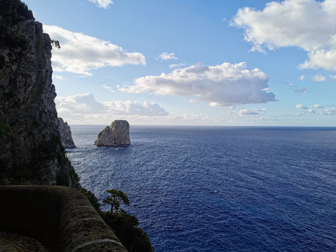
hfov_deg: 65.3
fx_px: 262
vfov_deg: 51.4
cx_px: 168
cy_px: 126
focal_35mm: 27
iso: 50
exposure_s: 1/3344
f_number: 1.6
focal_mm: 5.56
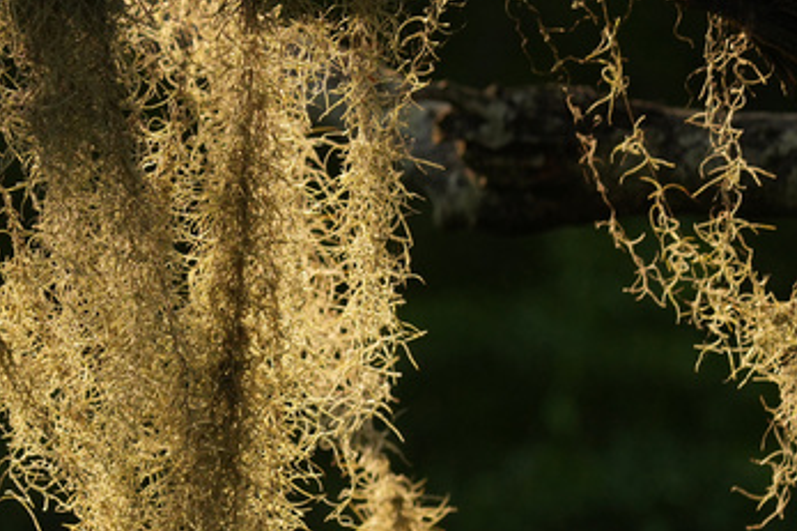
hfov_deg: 2.4
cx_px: 193
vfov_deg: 1.6
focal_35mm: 844
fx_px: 18675
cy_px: 545
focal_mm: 286
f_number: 6.3
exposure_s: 1/500
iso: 400
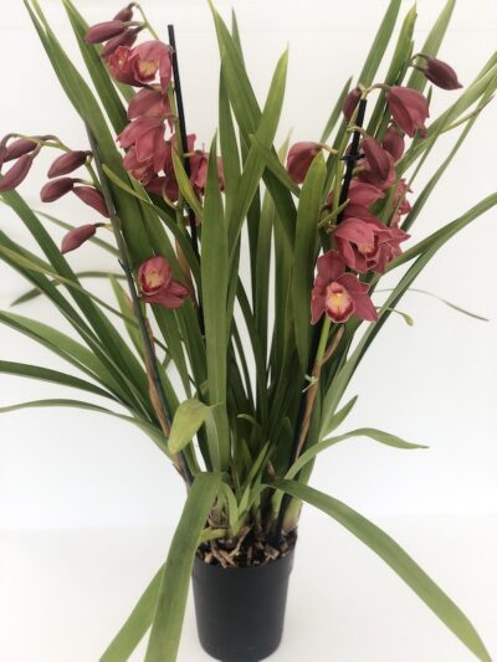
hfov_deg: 28.0
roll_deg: +0.8
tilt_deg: -23.6
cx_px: 248
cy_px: 331
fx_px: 995
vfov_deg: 36.8
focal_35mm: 52
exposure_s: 1/60
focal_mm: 6
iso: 25
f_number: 2.4
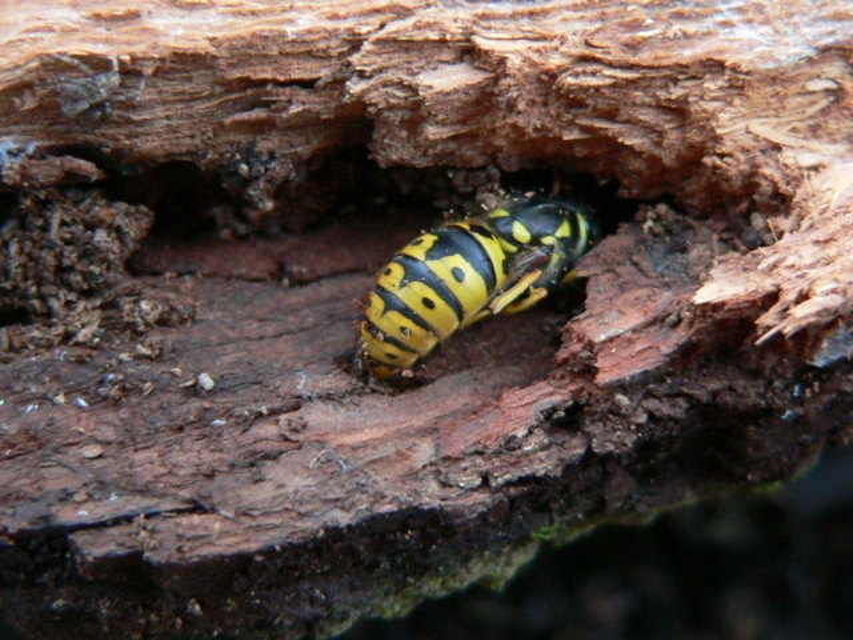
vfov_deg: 21.0
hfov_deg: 27.8
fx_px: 1725
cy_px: 320
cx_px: 426
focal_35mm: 70
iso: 200
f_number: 2.8
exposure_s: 1/4
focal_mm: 11.7
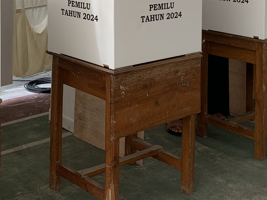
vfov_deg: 20.7
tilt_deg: -0.8
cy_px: -41
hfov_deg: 29.2
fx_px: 509
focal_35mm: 66
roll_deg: +0.2
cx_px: 86
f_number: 1.8
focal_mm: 4.25
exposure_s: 1/405
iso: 25
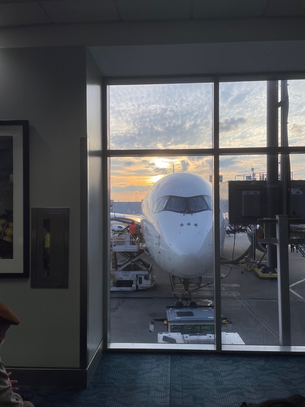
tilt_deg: +0.6
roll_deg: +1.1
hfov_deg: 53.1
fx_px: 305
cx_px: 152
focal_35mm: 26
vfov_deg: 67.3
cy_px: 204
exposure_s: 1/569
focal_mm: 4.2
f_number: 1.6
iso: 32
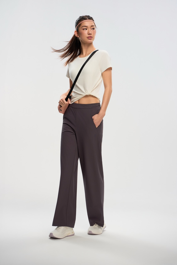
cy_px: 132
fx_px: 502
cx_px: 88
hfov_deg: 20.0
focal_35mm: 68
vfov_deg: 29.7
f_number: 9
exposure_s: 1/400
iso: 200
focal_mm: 68
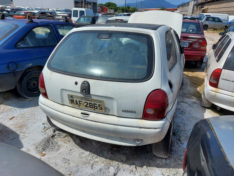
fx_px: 162
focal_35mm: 24
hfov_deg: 71.6
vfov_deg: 56.8
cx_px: 117
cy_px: 88
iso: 32
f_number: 1.8
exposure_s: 1/1912
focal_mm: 5.23
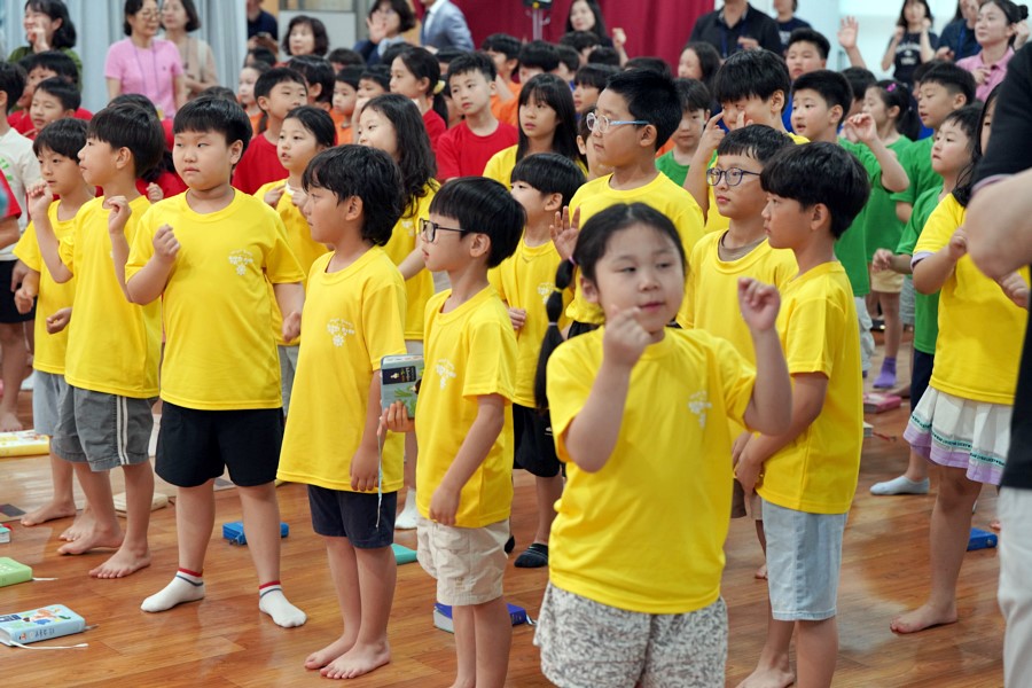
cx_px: 516
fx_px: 2007
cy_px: 344
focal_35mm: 70
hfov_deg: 28.8
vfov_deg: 19.5
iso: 2000
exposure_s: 1/160
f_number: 4
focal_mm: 70
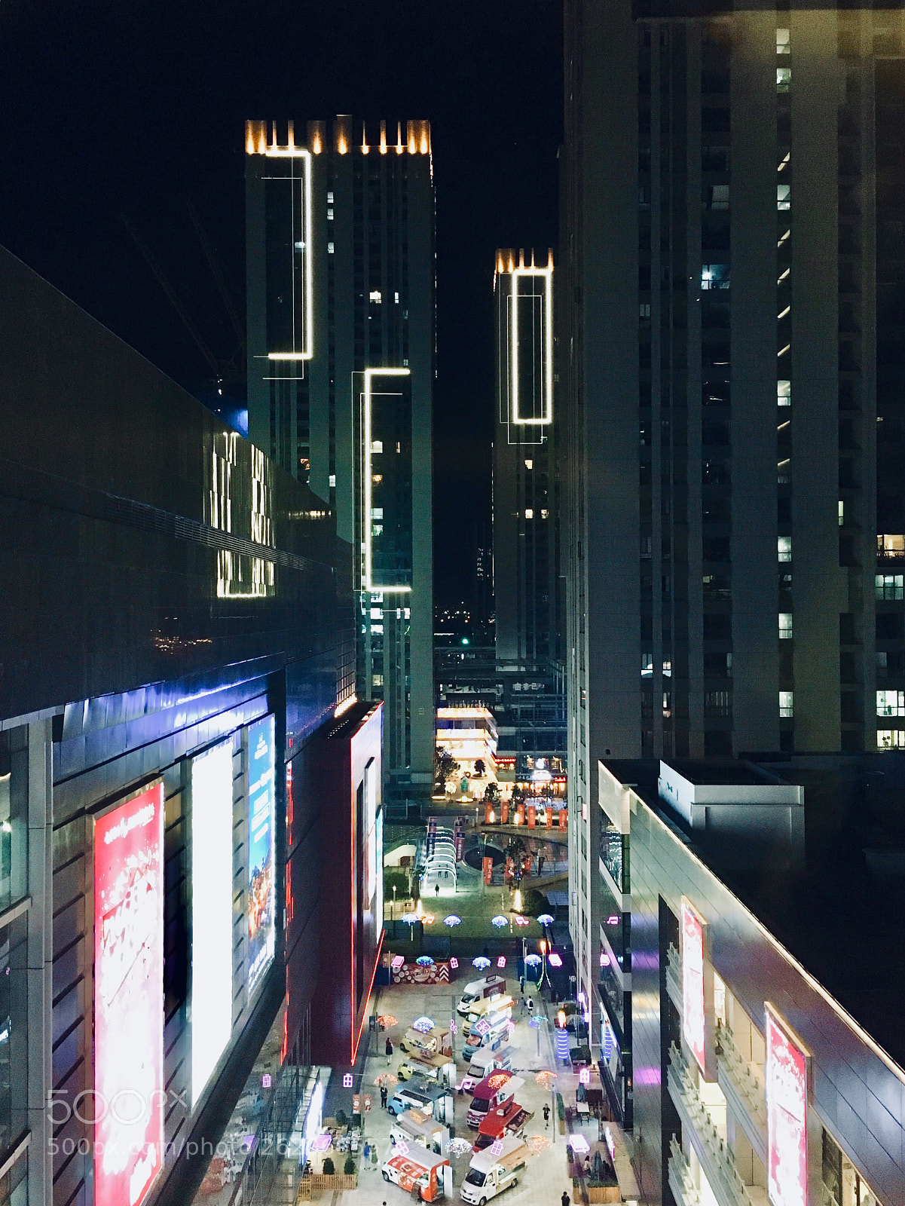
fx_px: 1010
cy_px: 603
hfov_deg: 48.3
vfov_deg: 61.6
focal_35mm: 29
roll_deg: +2.7
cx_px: 452
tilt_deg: +0.5
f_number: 2.2
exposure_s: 1/17
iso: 250
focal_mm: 4.15
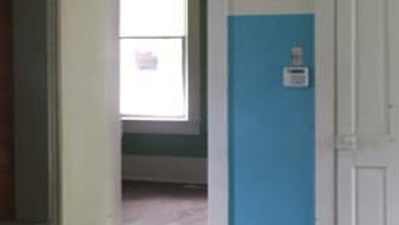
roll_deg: +0.8
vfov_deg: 10.1
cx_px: 102
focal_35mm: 120
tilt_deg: -2.6
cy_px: 87
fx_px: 1270
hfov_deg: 17.8
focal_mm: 4.15
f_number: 2.2
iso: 100
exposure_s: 1/17
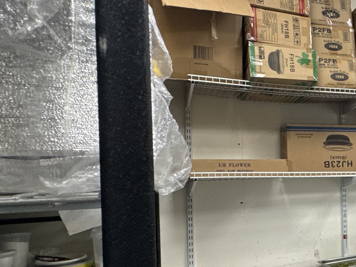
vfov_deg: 35.7
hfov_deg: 34.4
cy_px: 172
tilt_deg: -0.6
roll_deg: +1.4
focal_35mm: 40
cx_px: 455
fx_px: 411
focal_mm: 2.22
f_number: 2.2
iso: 200
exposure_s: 1/120
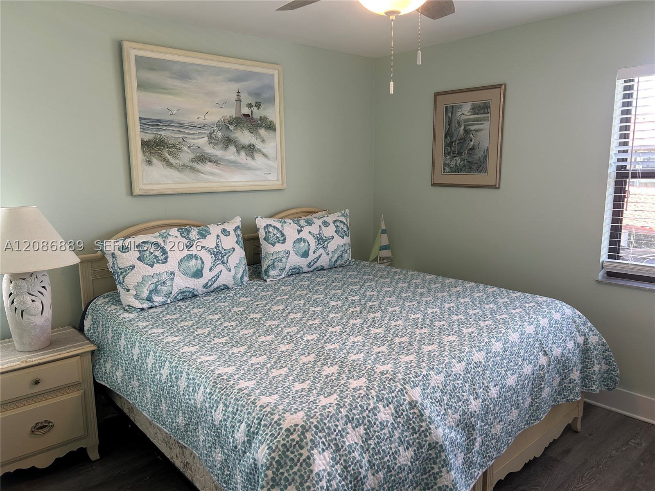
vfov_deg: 53.1
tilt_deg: -9.9
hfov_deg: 67.3
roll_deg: +1.2
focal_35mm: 26
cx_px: 328
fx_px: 492
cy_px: 246
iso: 80
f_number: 1.5
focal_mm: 5.7
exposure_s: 1/121
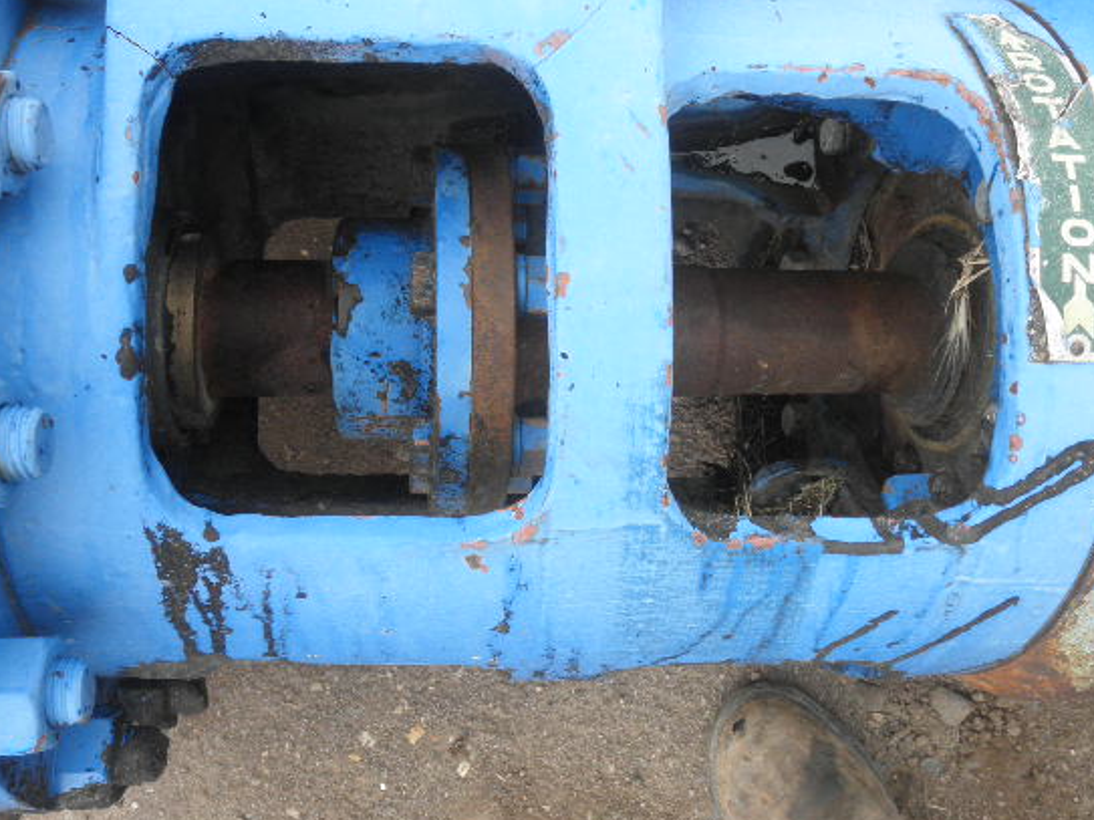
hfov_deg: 55.3
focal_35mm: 33
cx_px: 526
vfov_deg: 42.8
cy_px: 349
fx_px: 1043
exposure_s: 1/160
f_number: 3
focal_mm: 5
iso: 64
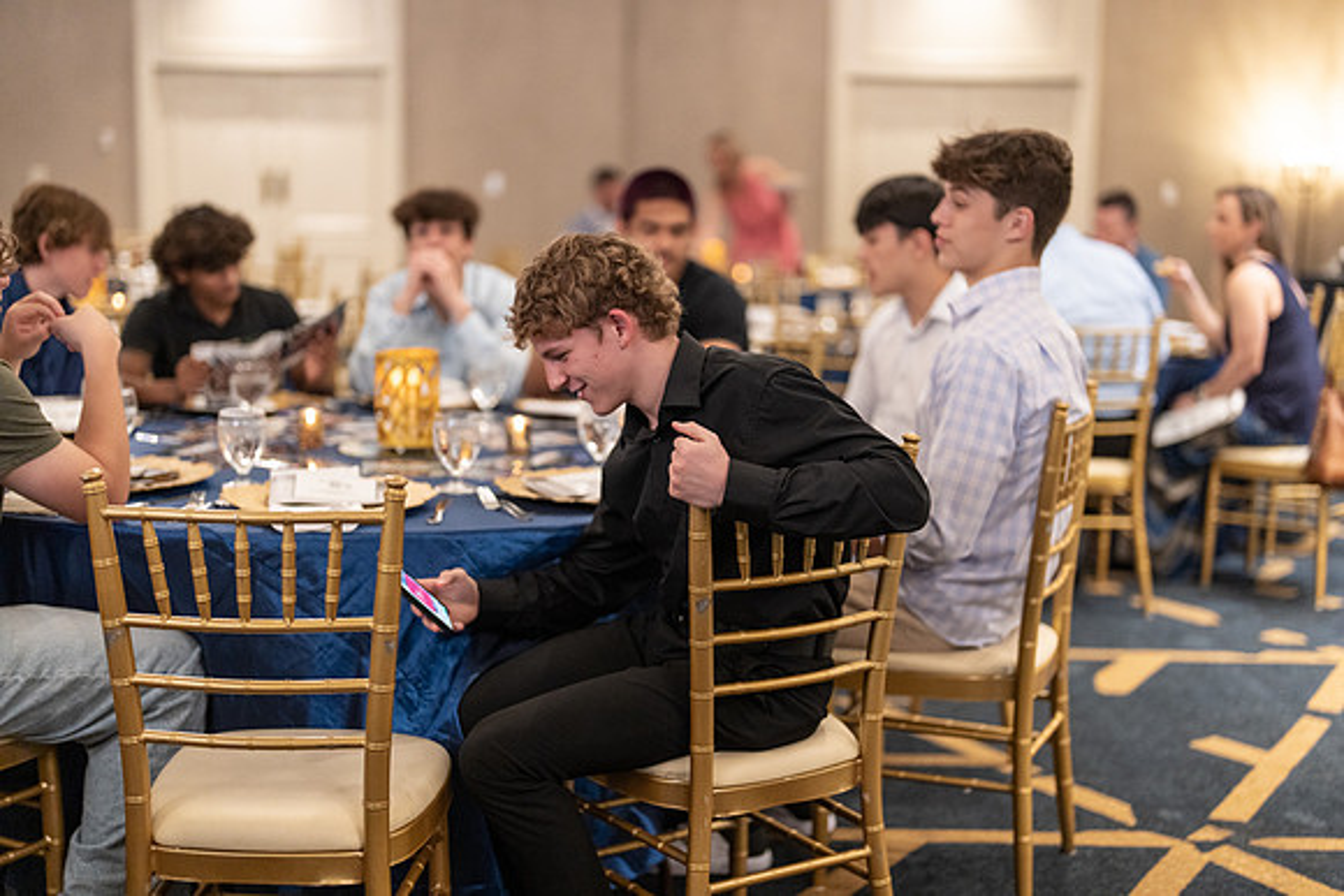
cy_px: 448
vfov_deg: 27.0
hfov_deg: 39.6
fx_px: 1867
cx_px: 672
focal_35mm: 50
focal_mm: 50
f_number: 1.2
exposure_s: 1/320
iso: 1250
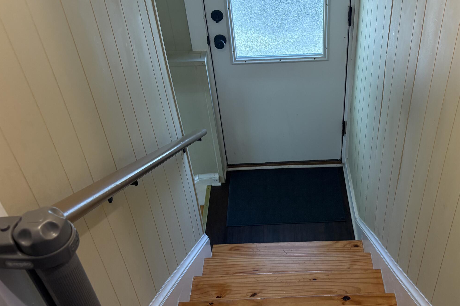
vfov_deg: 32.6
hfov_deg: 46.9
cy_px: 175
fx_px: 524
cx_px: 292
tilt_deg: -41.5
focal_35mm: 41
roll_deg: +2.4
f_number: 1.6
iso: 160
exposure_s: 1/60
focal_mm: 5.96
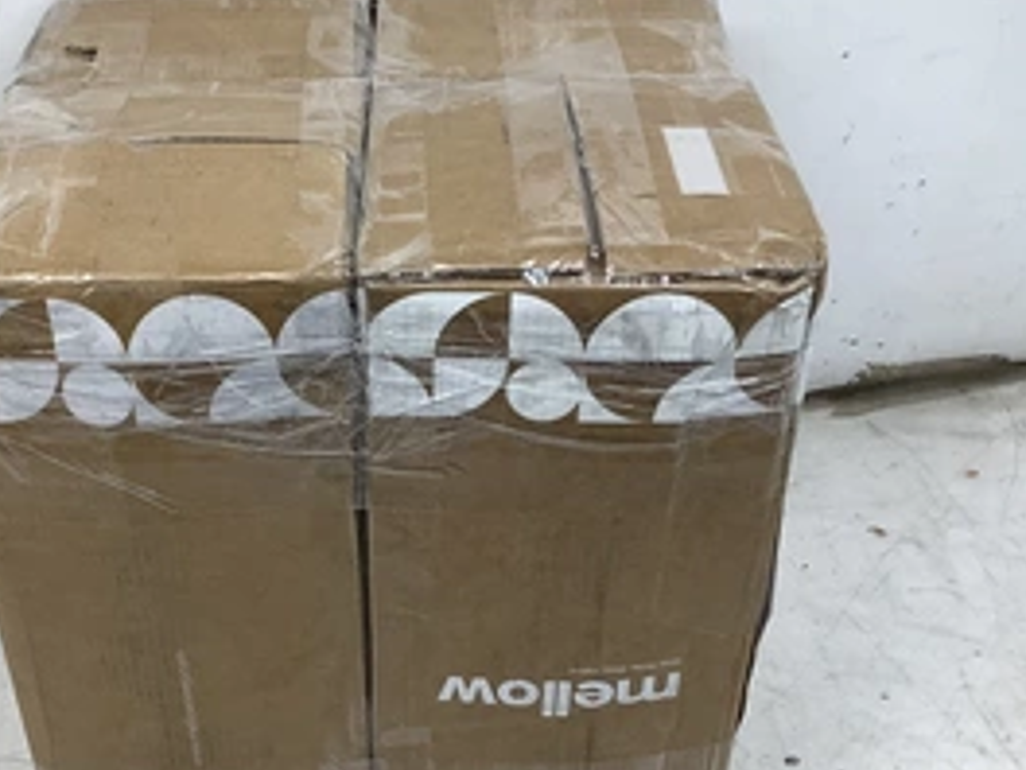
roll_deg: +4.3
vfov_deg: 30.8
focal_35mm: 47
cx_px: 315
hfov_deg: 39.8
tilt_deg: -39.4
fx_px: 1393
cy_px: 439
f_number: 2.4
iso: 64
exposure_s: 1/120
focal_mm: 3.3
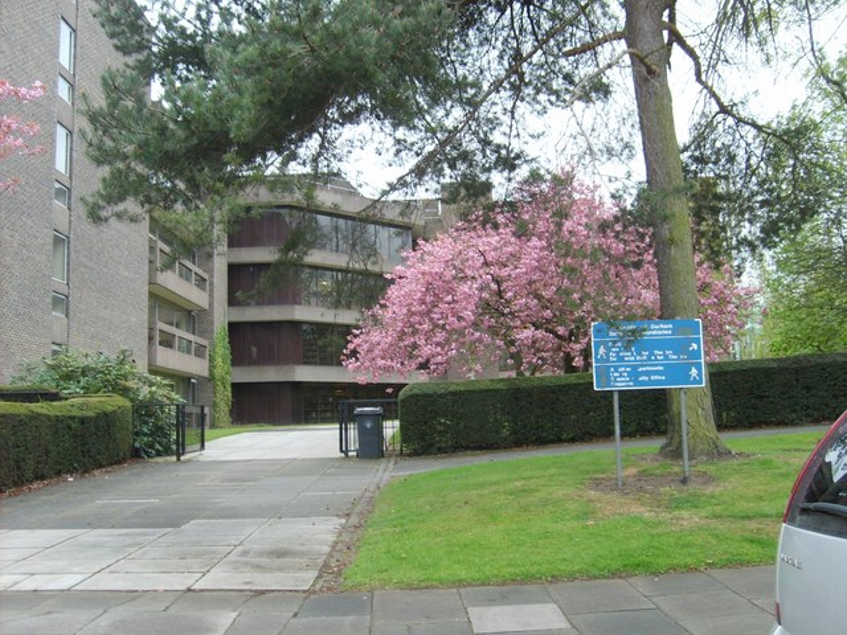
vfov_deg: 40.7
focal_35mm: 35
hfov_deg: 52.6
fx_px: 856
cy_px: 318
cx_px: 424
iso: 50
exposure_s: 1/60
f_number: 2.8
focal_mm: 5.8
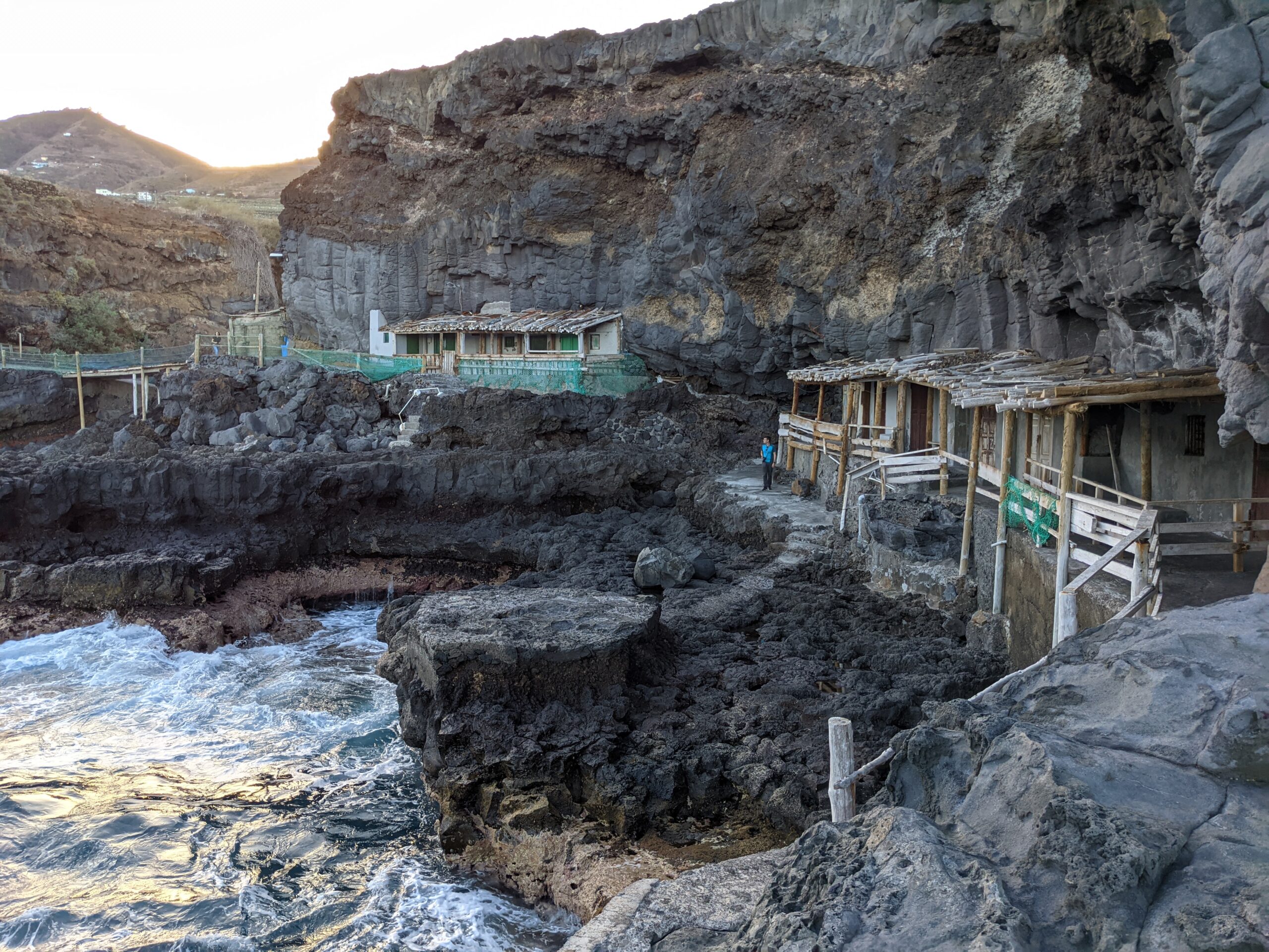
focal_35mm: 27
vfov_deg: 51.4
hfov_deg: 65.3
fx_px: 990
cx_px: 634
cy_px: 476
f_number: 1.73
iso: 64
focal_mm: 4.38
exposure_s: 1/411
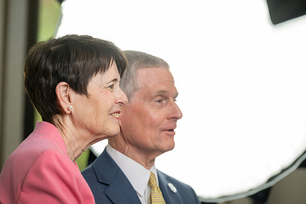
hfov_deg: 10.3
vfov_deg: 6.9
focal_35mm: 200
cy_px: 102
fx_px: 1700
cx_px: 153
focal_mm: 200
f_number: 4.5
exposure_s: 1/250
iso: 2000
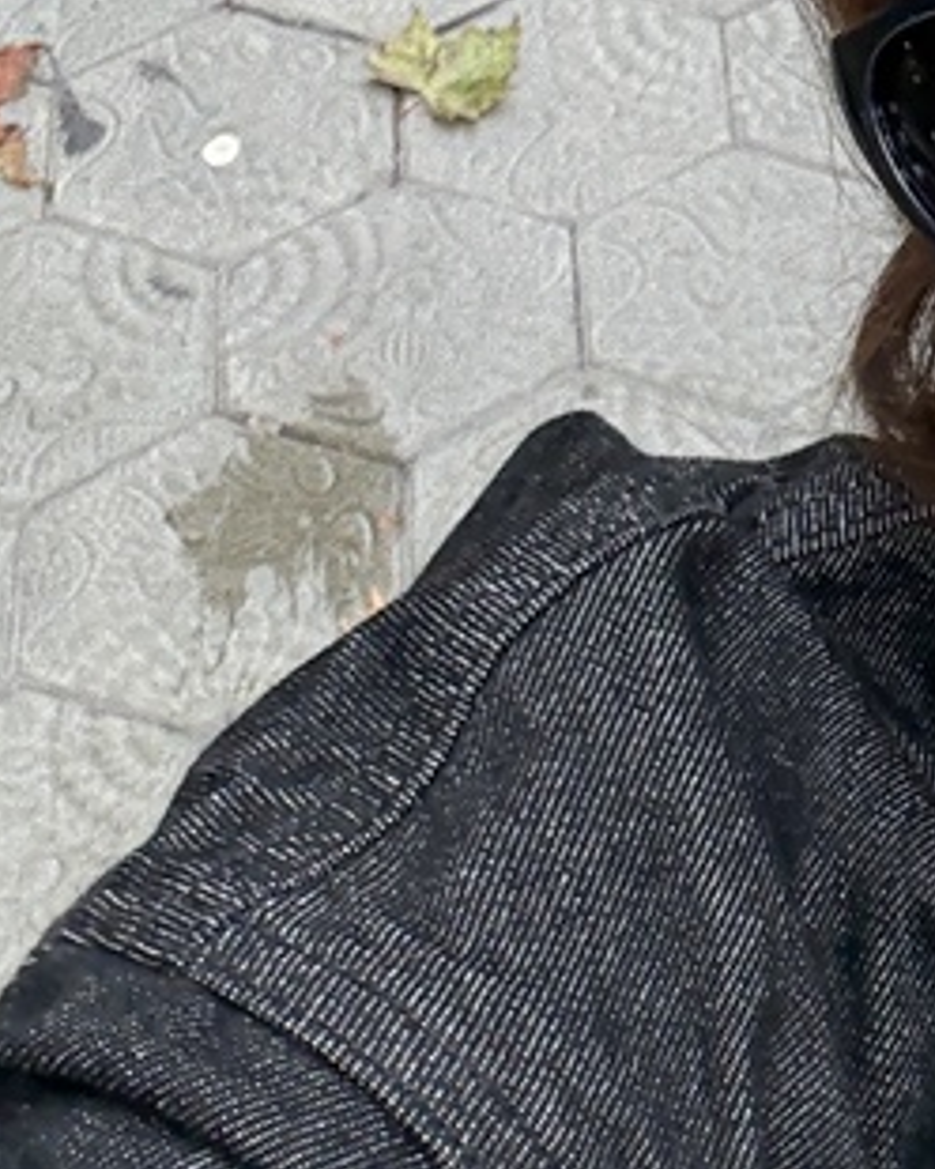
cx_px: 1557
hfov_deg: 15.7
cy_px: 569
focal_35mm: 87
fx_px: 3009
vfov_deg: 22.0
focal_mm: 2.69
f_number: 1.9
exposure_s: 1/121
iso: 50
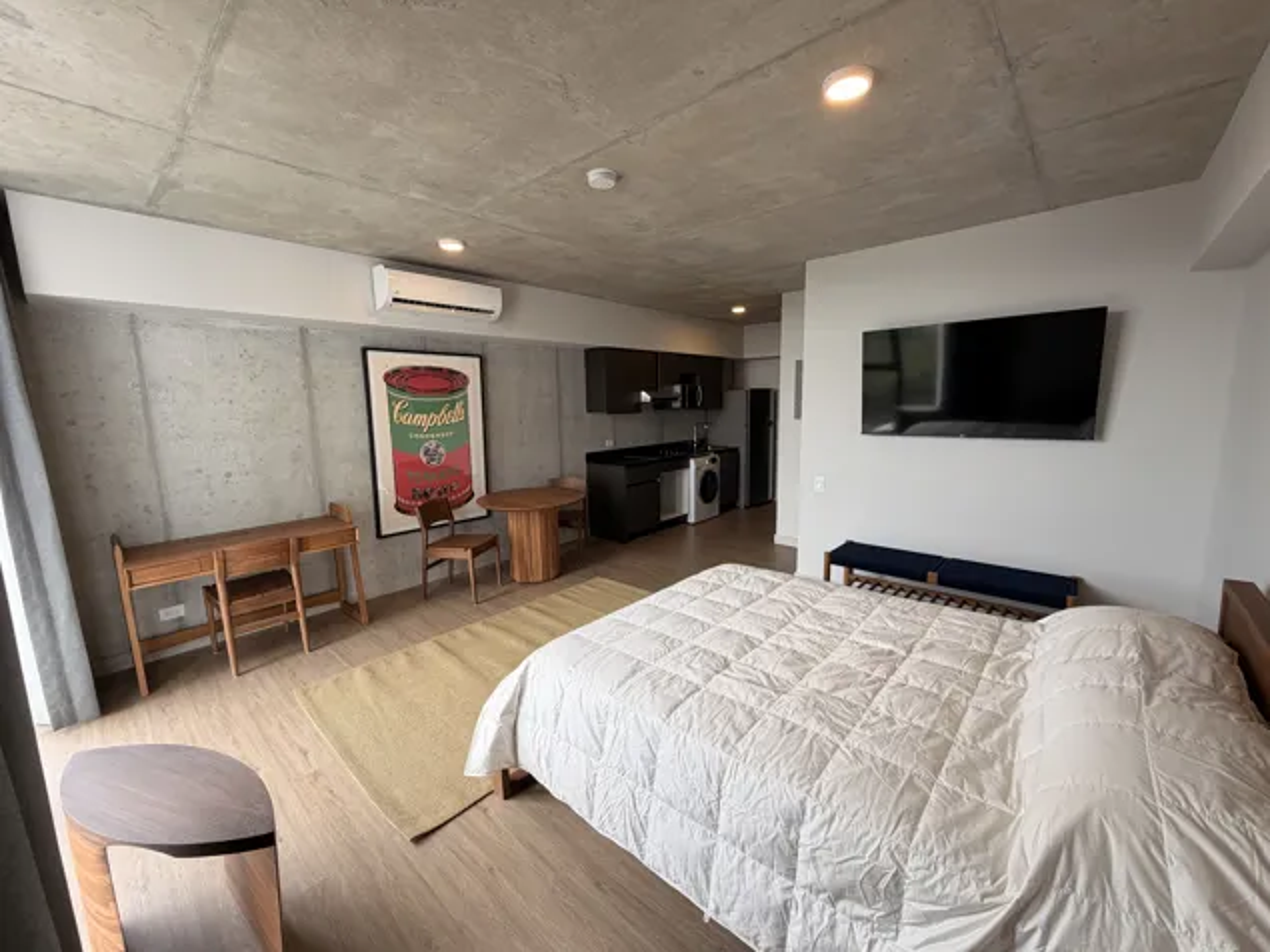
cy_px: 476
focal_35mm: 14
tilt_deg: -9.4
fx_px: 514
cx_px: 635
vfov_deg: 85.7
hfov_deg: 102.1
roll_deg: +0.8
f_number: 2.2
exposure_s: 1/121
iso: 100
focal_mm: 2.22
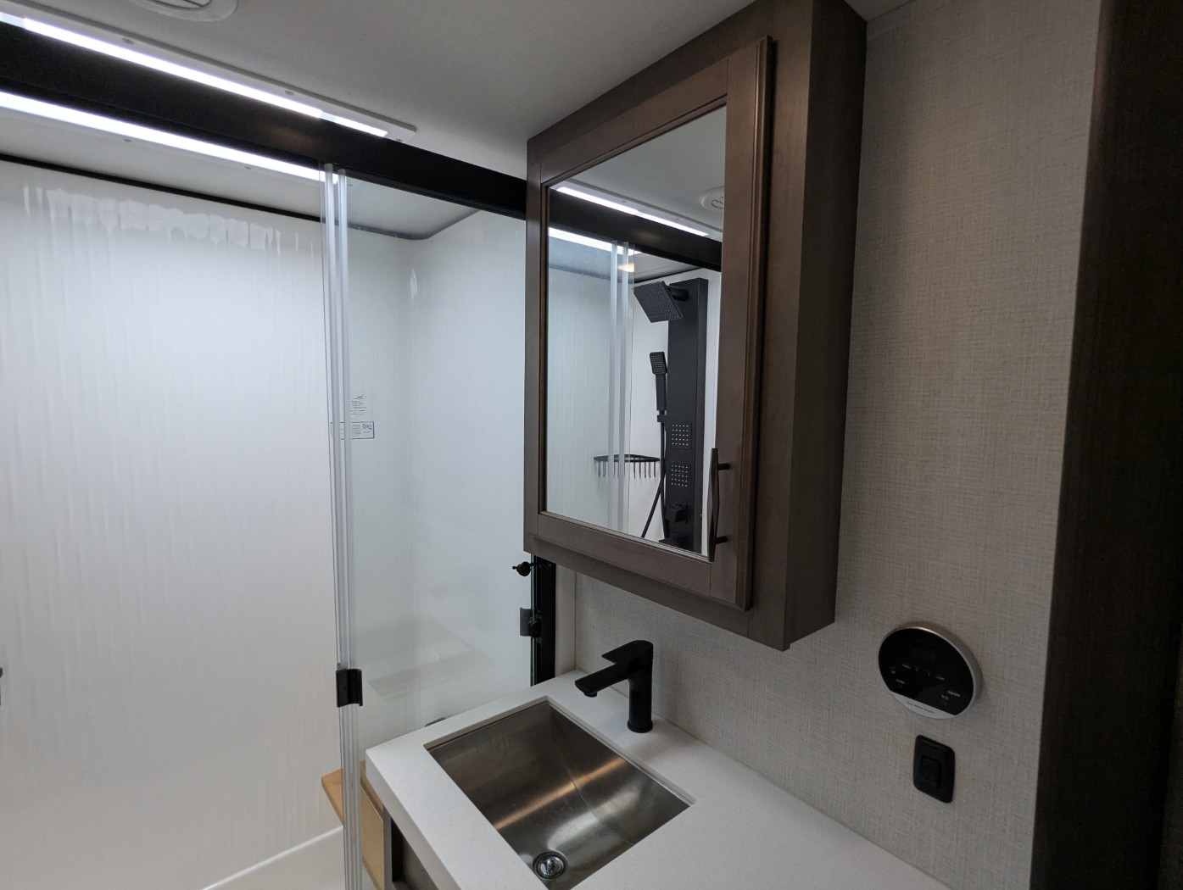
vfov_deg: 78.2
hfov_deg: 94.4
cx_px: 592
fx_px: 548
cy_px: 445
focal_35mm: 16
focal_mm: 2.35
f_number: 2.2
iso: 98
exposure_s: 1/279
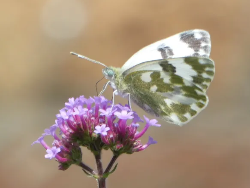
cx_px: 130
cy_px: 96
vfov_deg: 1.7
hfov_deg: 2.3
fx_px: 6340
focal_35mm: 878
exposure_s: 1/100
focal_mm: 143.4
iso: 100
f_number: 5.6
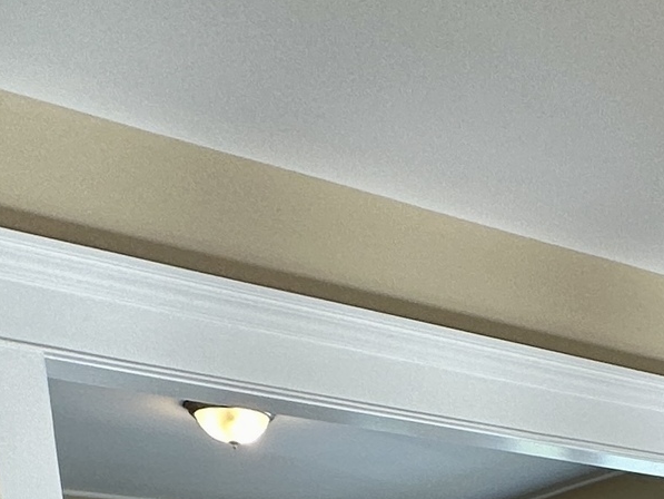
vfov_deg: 15.2
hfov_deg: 24.3
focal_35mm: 72
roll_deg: +1.4
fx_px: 1381
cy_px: 1080
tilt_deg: -12.6
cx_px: 813
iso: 50
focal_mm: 2.22
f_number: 2.2
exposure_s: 1/99
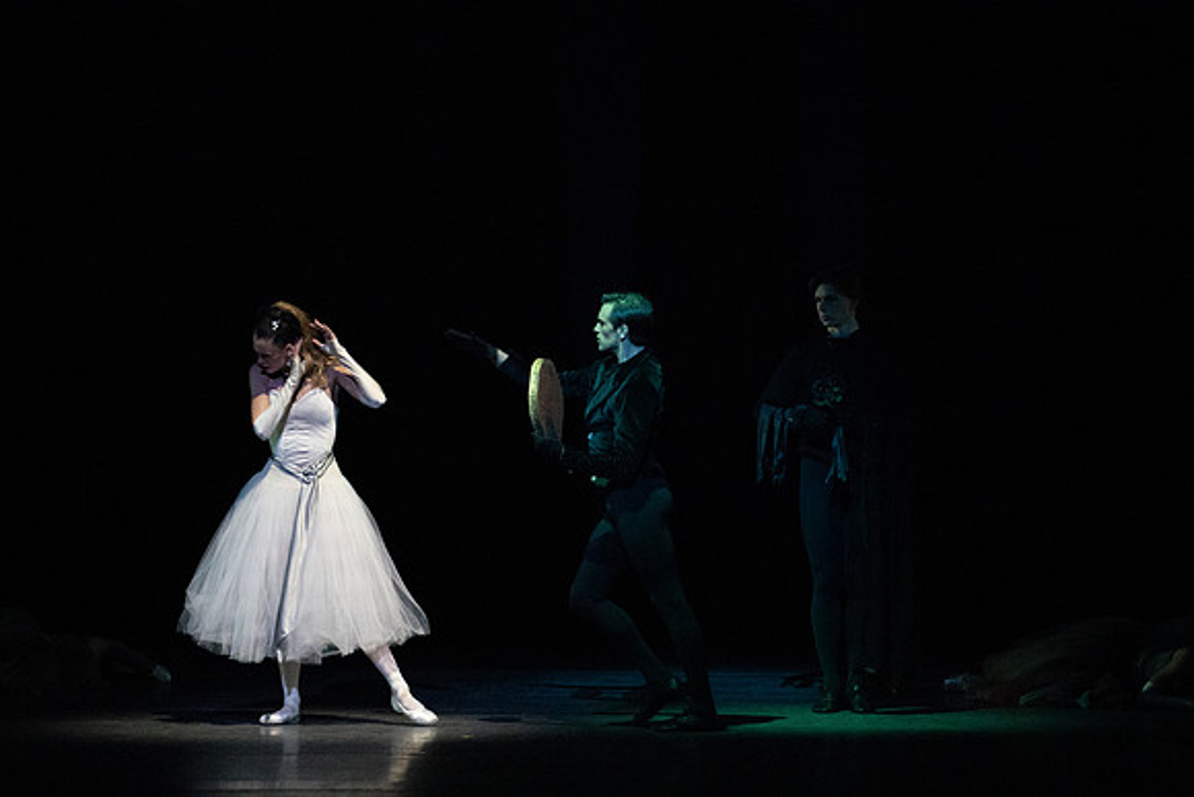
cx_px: 597
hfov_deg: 10.3
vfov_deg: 6.9
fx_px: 6635
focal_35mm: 200
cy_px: 398
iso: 20000
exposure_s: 1/400
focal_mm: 200
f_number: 4.5
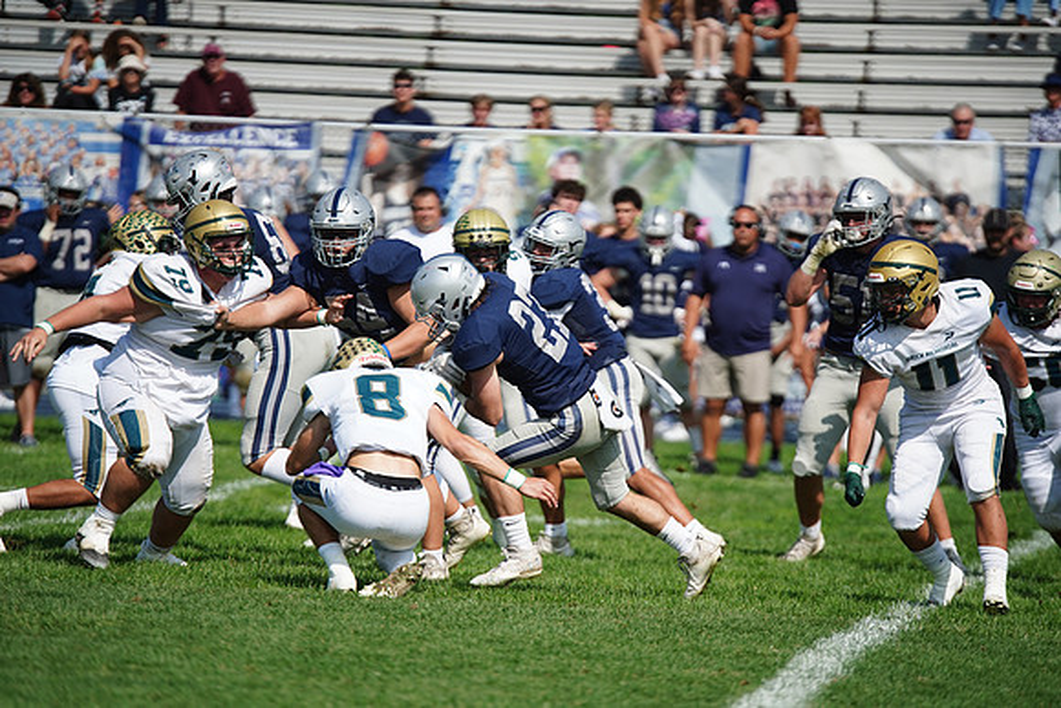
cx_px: 530
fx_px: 8843
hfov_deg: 6.9
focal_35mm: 300
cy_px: 354
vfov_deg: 4.6
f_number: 2.8
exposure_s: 1/8000
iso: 500
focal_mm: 300
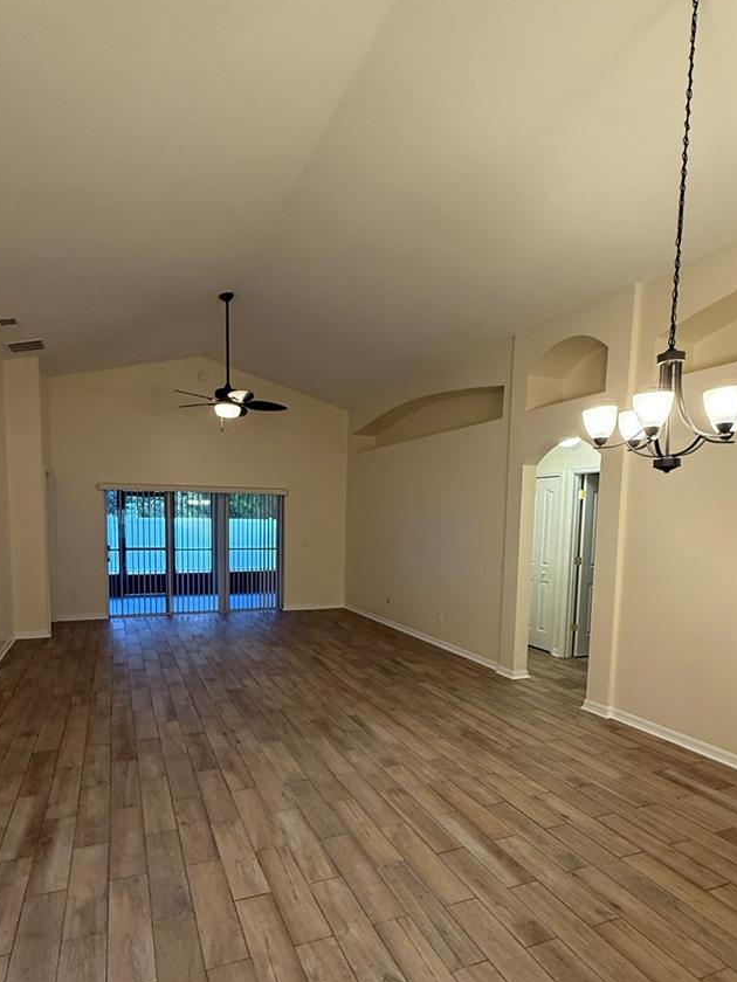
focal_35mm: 20
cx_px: 340
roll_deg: -1.6
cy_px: 575
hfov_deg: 65.9
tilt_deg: -5.7
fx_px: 568
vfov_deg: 81.0
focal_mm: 2.22
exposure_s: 1/120
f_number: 2.2
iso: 400
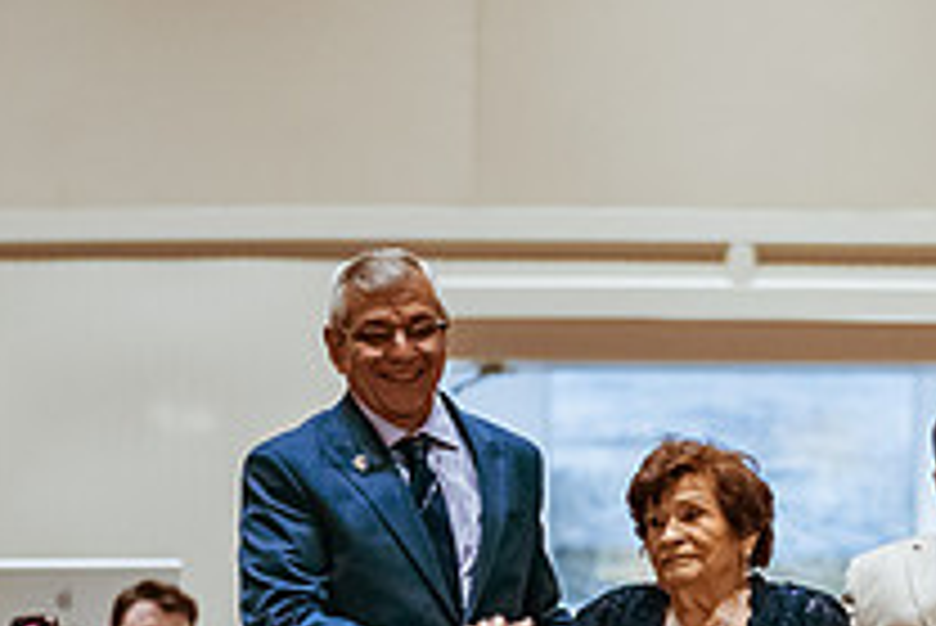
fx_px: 4215
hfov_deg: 12.6
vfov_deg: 8.4
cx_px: 778
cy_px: 745
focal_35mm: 162
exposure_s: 1/640
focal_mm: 58
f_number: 1.4
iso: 2000
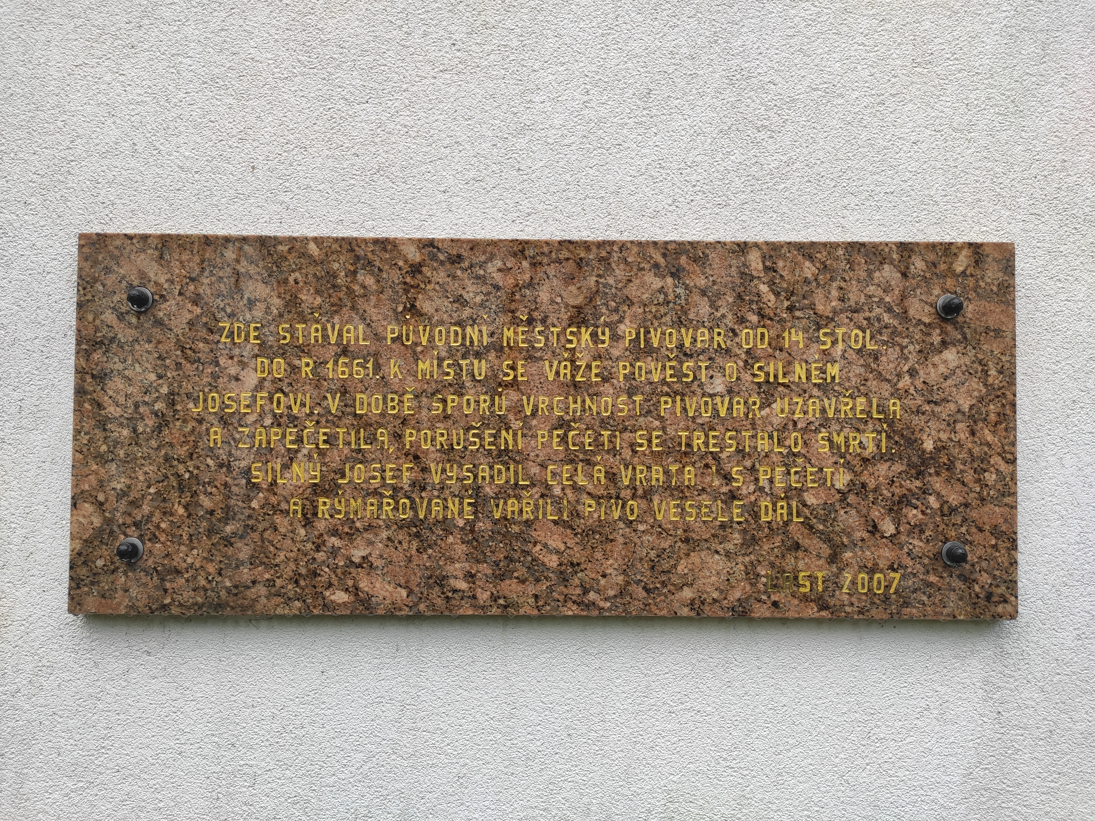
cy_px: 410
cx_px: 548
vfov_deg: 53.1
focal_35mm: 26
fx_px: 822
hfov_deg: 67.3
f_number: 1.75
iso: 112
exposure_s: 1/217
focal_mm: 4.77
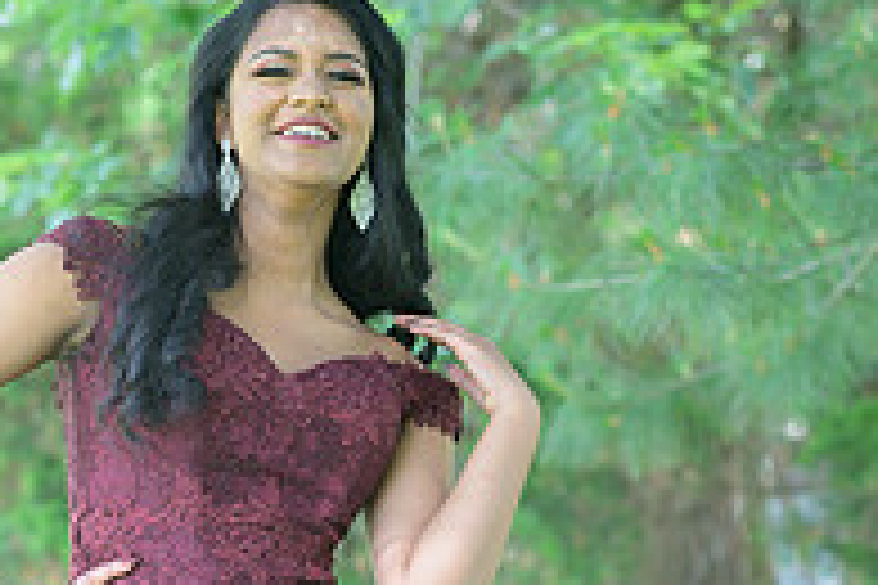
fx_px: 4780
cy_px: 864
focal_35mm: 196
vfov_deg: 6.9
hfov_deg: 10.5
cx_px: 342
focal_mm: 85
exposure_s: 1/200
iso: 400
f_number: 2.8
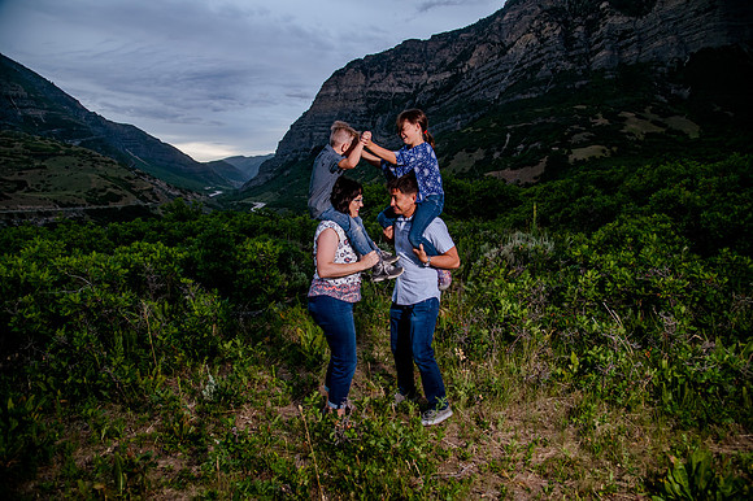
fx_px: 502
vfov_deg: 53.1
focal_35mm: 24
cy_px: 250
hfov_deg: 73.8
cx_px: 376
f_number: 5
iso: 1250
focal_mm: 24
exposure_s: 1/250
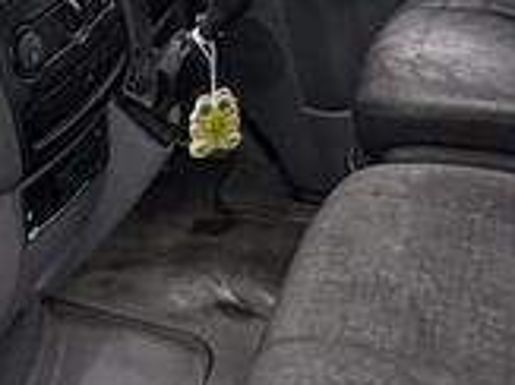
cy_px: -155
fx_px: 1145
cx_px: 395
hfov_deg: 25.0
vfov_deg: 17.6
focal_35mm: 77
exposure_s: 1/301
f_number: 2.2
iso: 64
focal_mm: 2.22
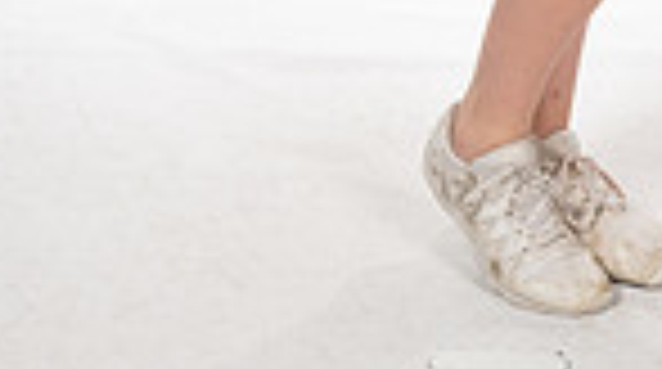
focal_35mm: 180
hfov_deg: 11.9
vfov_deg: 6.3
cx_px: 536
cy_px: -612
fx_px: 3153
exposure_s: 1/400
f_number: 8
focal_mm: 56
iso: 640
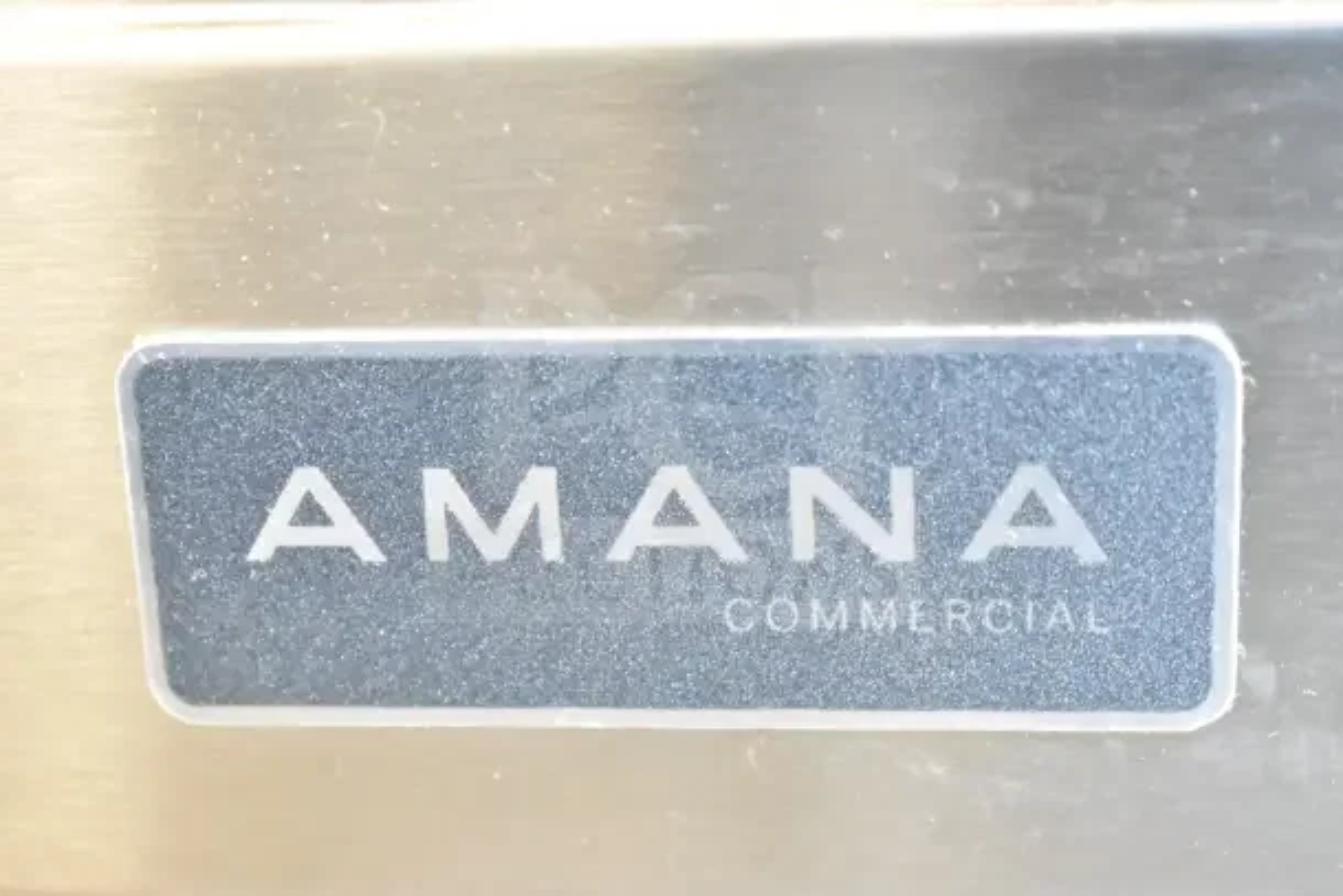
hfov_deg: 24.6
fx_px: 3078
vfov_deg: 16.6
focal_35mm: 82
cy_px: 448
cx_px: 672
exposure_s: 1/100
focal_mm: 55
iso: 16000
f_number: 5.6
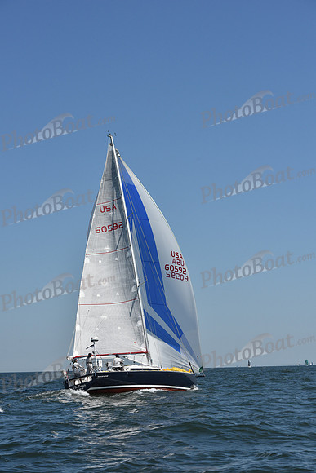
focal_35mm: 70
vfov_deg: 28.8
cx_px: 158
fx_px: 921
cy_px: 236
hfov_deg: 19.5
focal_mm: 70
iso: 250
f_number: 10
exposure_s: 1/1250
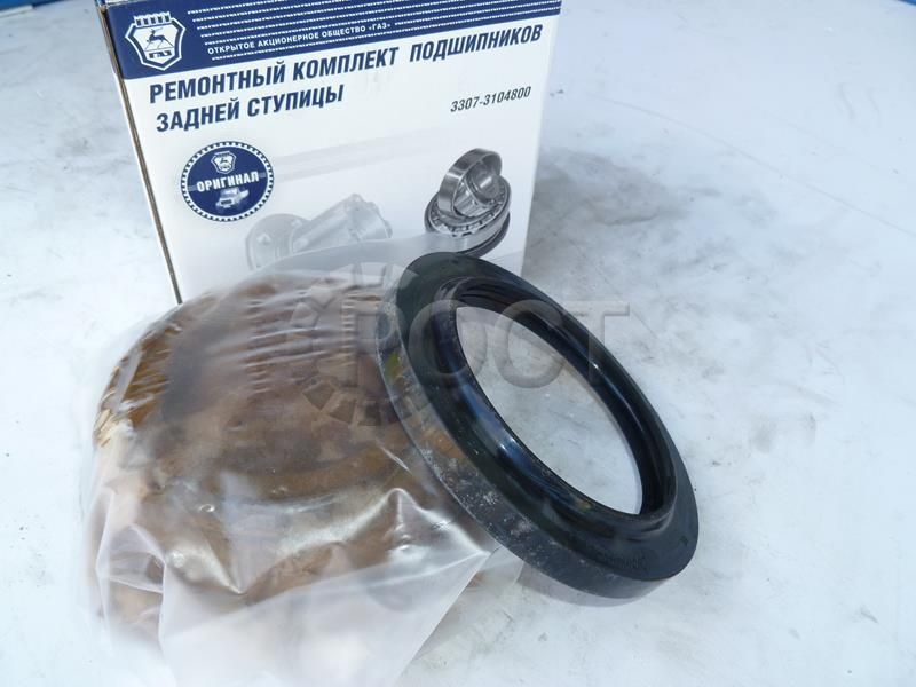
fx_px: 741
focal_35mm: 28
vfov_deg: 49.7
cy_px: 344
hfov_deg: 63.4
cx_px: 458
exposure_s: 1/60
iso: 100
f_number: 3.3
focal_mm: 5
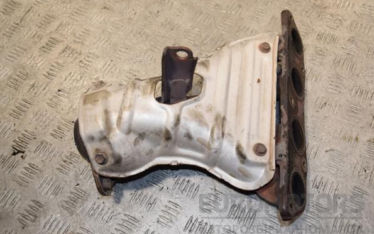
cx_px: 187
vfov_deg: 33.2
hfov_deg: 50.9
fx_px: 393
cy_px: 120
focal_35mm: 39
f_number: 6.3
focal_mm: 25
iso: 800
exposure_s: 1/200
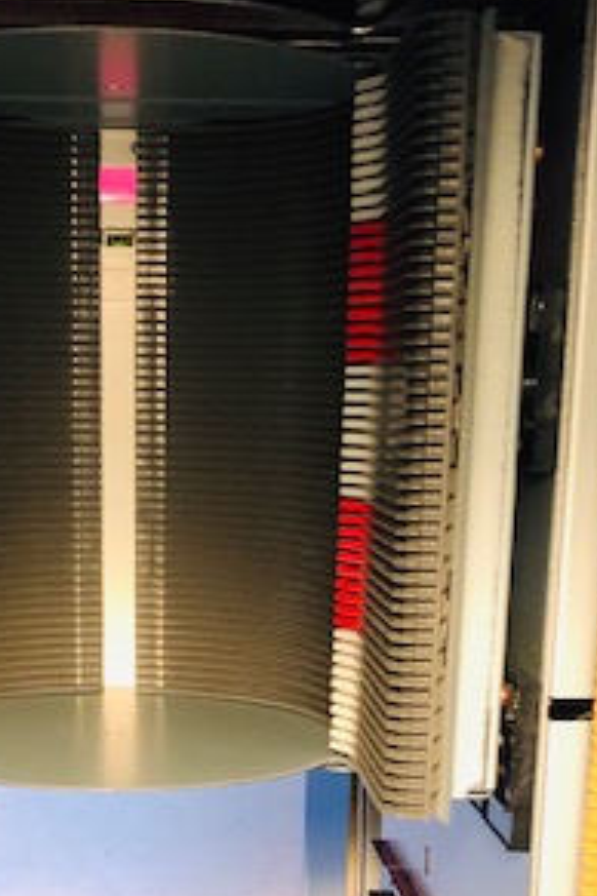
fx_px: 1592
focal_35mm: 64
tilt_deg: -15.6
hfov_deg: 21.1
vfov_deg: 30.0
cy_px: 813
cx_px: 178
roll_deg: -0.8
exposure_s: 1/15
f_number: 1.8
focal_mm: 3.99
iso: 80
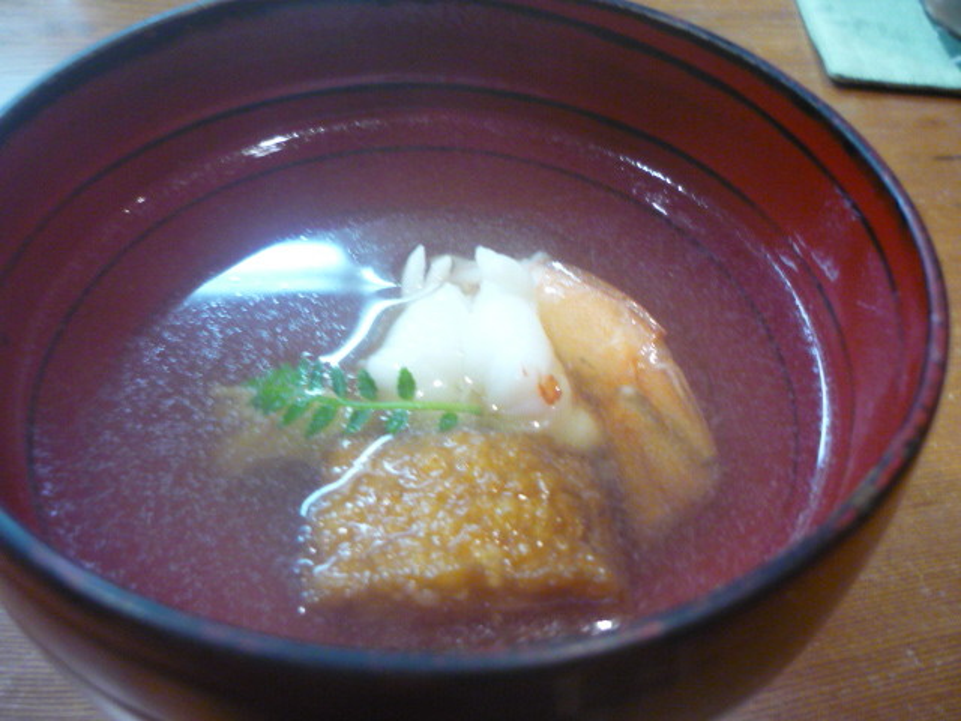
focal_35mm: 33
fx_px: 916
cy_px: 360
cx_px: 480
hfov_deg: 55.4
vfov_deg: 42.9
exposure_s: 1/8
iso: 400
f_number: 2.8
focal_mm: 5.5
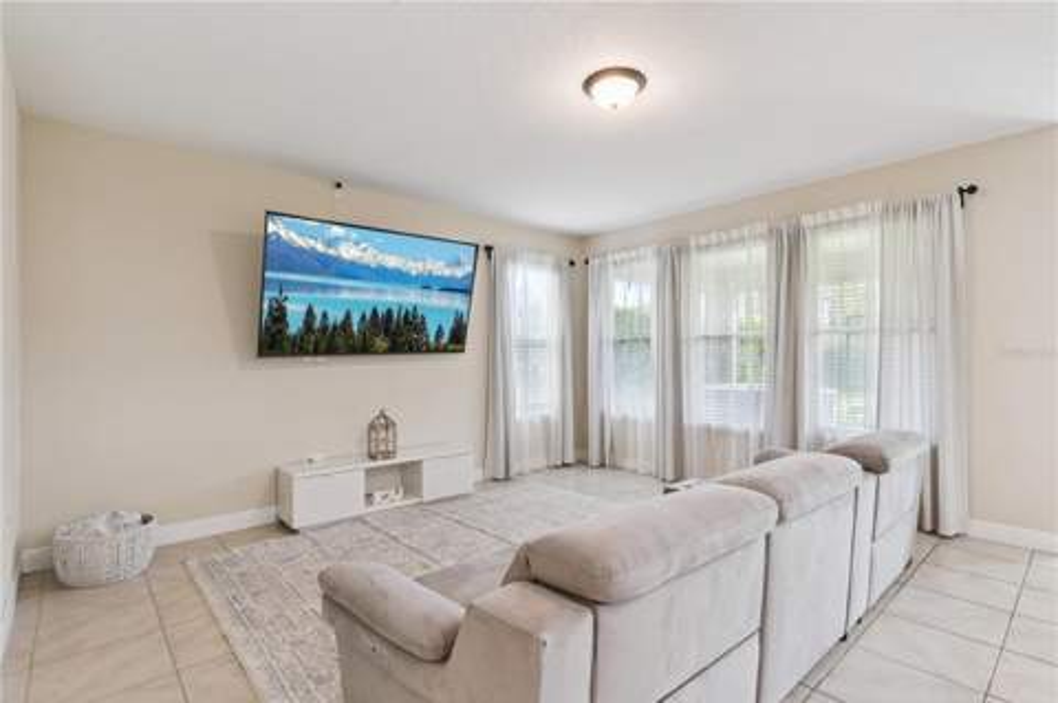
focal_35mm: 18
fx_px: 514
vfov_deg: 68.8
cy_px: 352
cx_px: 529
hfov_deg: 91.7
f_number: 10
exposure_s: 1/10
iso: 640
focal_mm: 17.5
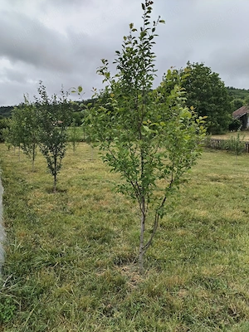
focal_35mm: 26
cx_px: 124
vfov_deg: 67.3
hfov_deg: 53.1
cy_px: 166
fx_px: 249
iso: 100
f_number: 1.8
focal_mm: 4.75
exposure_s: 1/1042
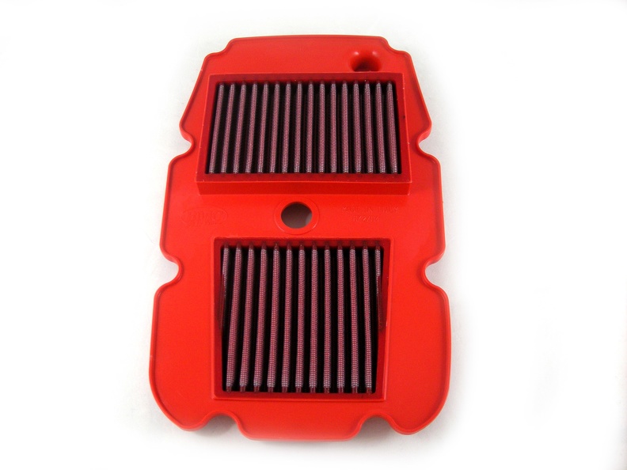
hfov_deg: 52.6
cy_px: 235
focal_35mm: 35
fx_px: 634
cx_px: 314
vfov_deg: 40.7
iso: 125
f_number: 2.8
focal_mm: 5.7
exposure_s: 1/55.5
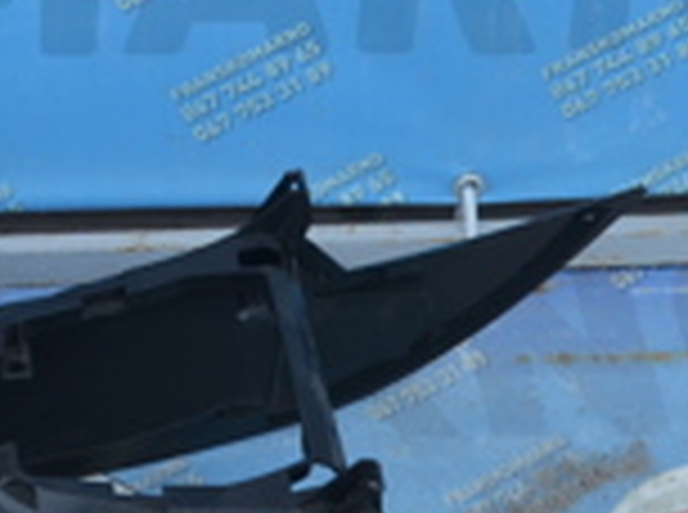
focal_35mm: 133
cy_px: 68
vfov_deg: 11.0
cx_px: -166
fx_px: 2637
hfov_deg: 14.3
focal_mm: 22
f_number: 6.3
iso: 100
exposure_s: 1/160
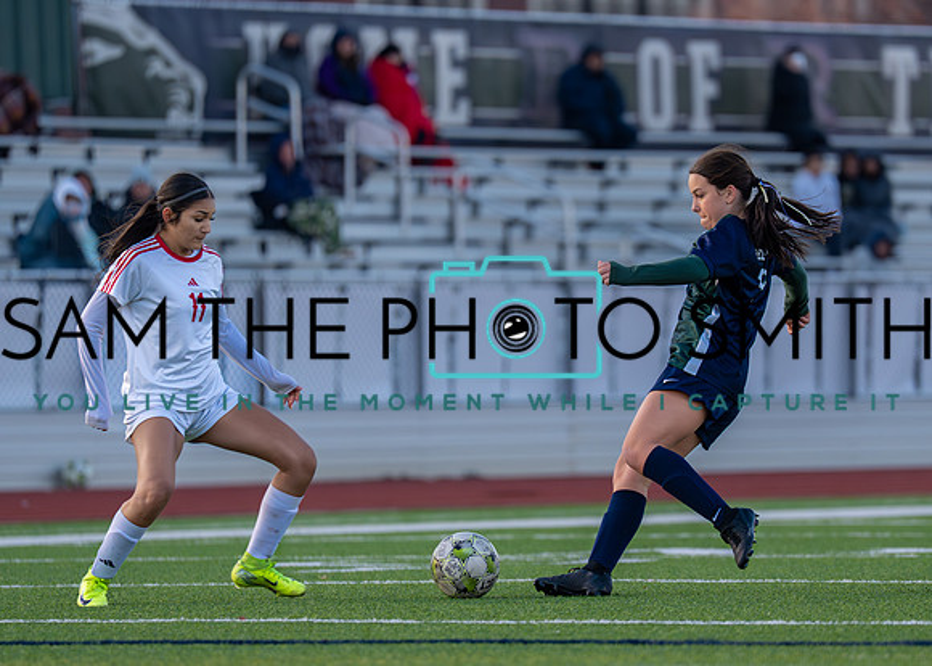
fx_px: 9628
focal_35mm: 364
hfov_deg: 5.5
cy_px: 356
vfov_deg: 4.0
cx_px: 633
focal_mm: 200
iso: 800
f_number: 2.8
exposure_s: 1/1600
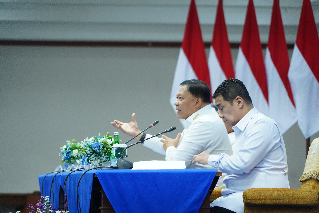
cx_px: 160
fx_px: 2127
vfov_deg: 5.7
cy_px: 106
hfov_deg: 8.6
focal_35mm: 240
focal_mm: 240
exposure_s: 1/160
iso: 5000
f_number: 6.3
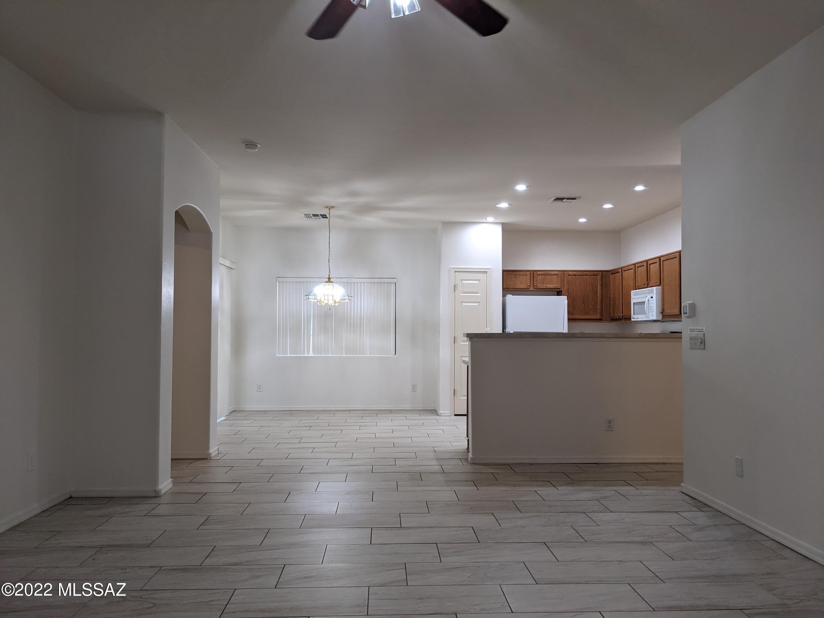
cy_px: 309
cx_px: 412
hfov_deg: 65.3
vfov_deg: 51.4
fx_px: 643
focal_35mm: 27
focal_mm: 4.38
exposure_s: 1/120
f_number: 1.73
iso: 191
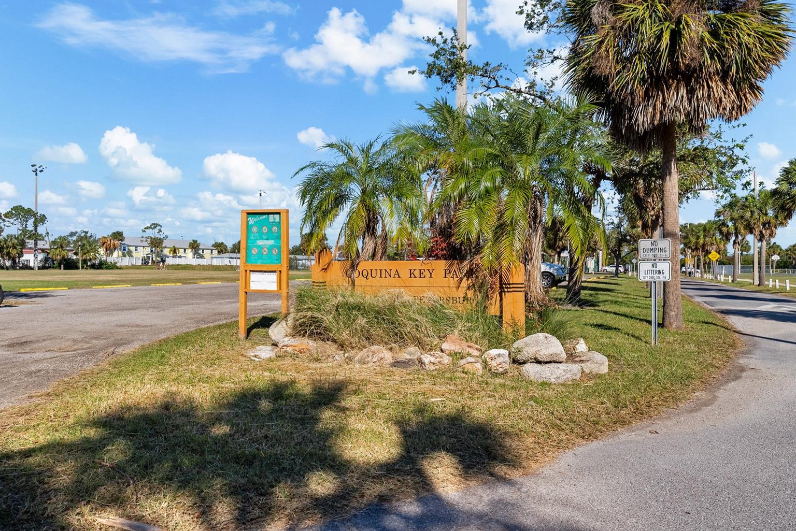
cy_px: 257
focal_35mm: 25
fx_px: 553
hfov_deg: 71.5
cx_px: 401
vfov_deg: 51.3
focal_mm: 24
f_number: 7.1
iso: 640
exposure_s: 1/640
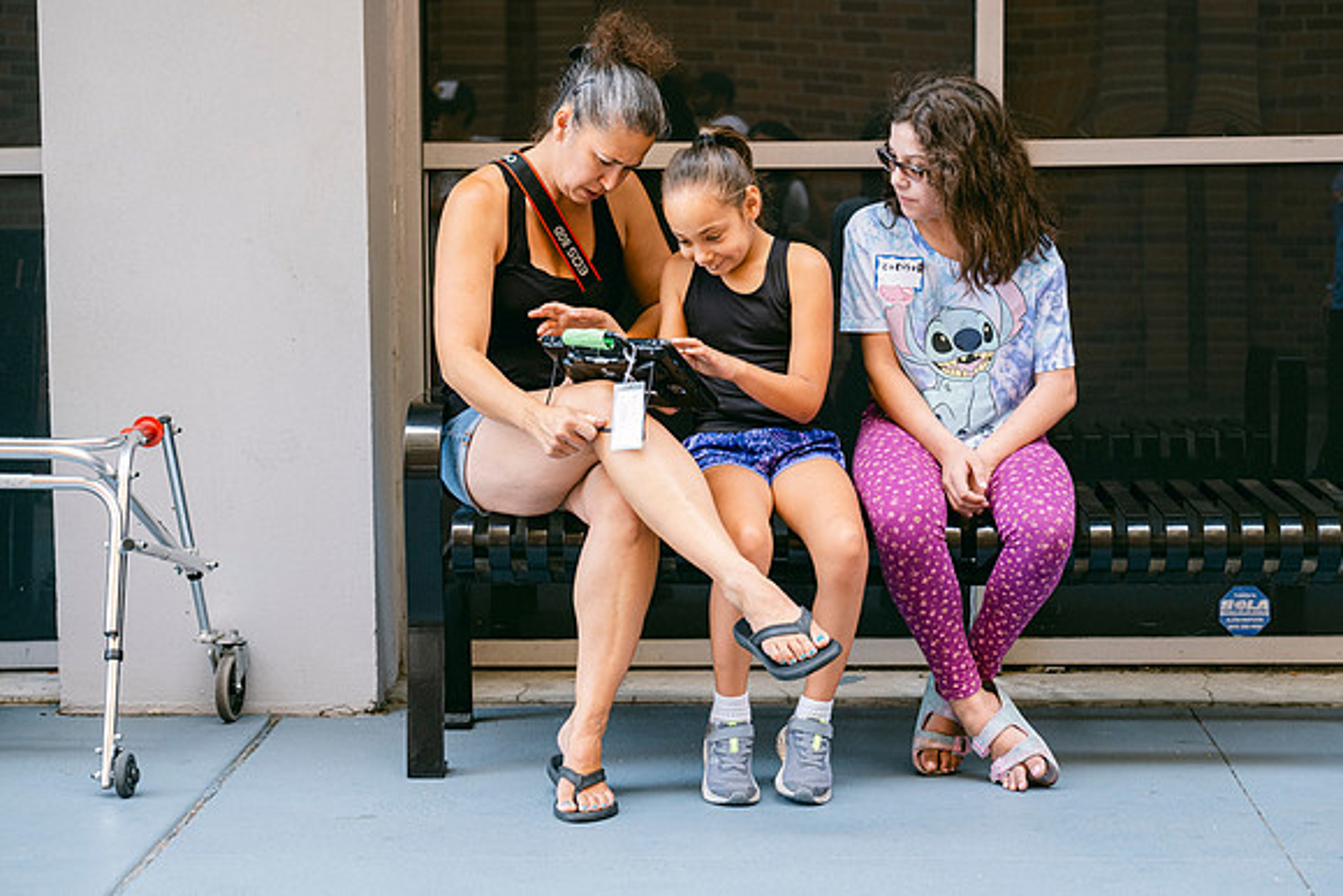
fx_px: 2798
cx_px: 672
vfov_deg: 18.2
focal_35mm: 75
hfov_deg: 27.0
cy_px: 448
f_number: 2.8
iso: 400
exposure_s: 1/125
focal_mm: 50
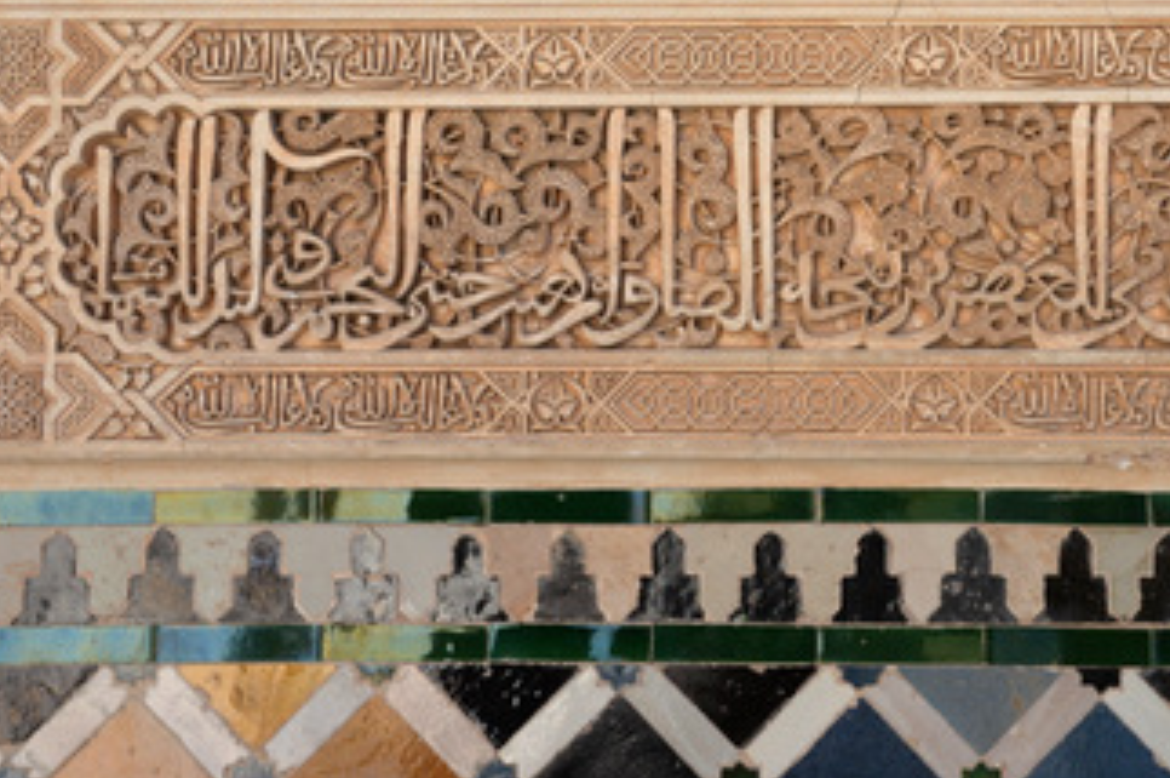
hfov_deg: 28.6
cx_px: 803
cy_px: 182
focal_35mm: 70
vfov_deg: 19.3
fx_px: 2273
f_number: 7.1
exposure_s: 1/200
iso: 200
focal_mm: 45
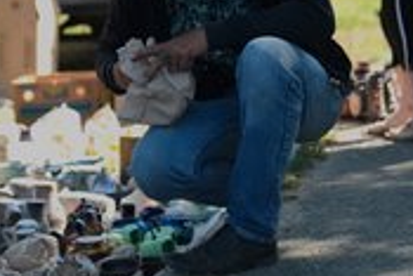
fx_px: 1470
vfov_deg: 10.7
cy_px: 18
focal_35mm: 128
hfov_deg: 16.0
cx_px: 189
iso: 2500
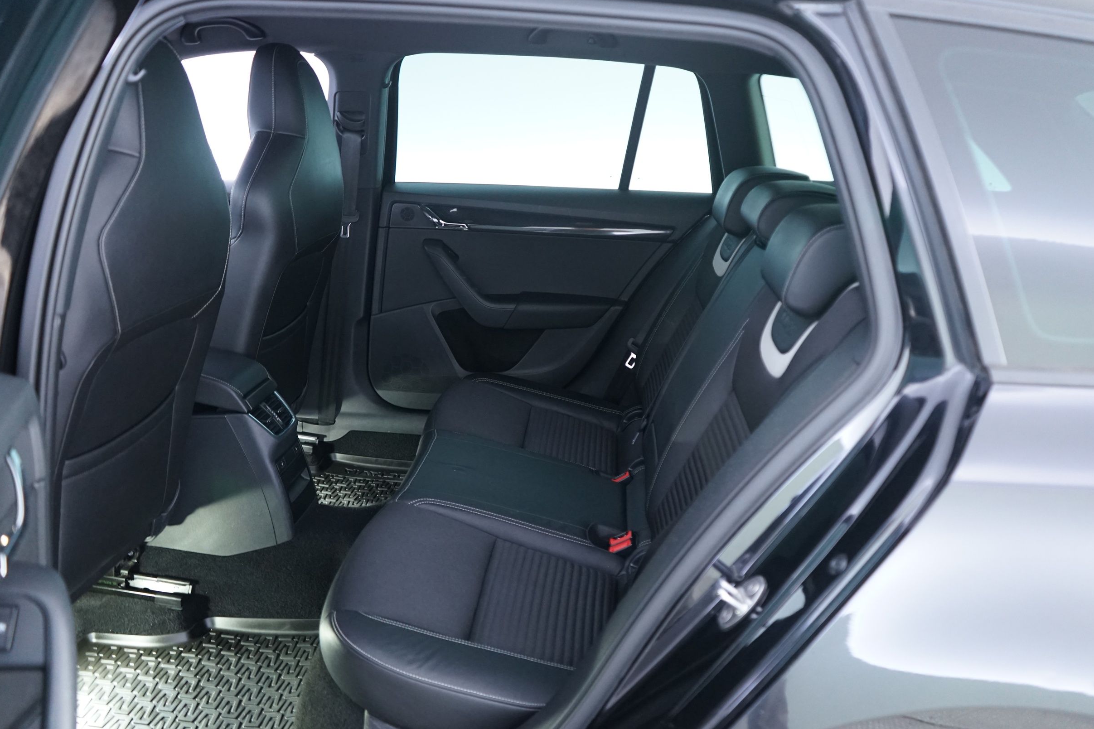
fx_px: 881
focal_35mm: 29
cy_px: 367
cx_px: 557
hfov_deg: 63.7
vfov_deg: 45.0
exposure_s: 1/10
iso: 2000
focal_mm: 28
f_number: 3.5
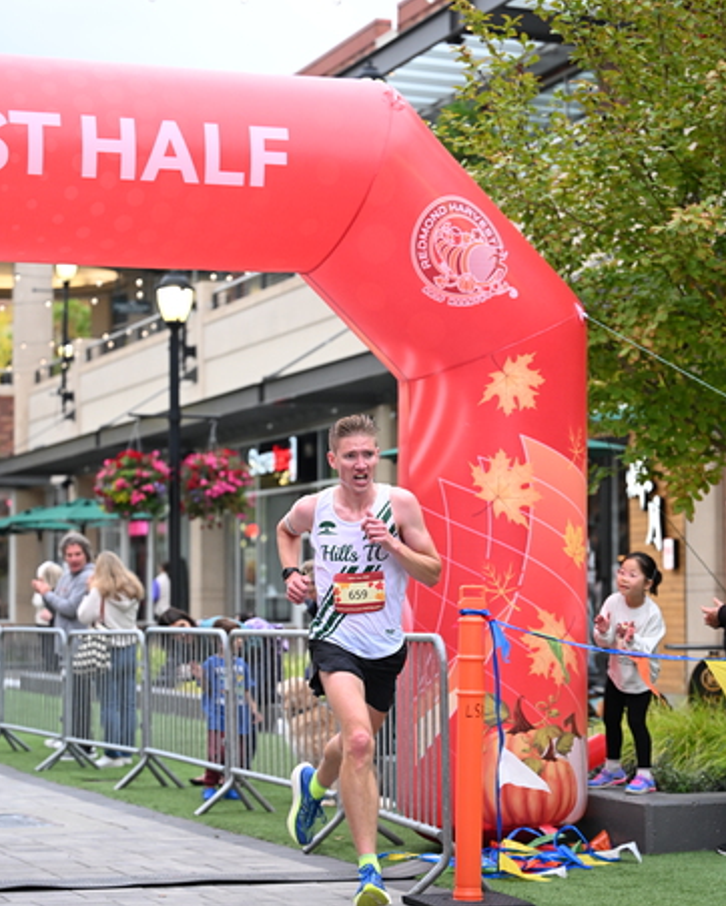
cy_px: 517
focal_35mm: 89
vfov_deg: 21.5
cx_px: 364
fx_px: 2389
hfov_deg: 17.3
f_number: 2.8
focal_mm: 78
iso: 1600
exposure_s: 1/800
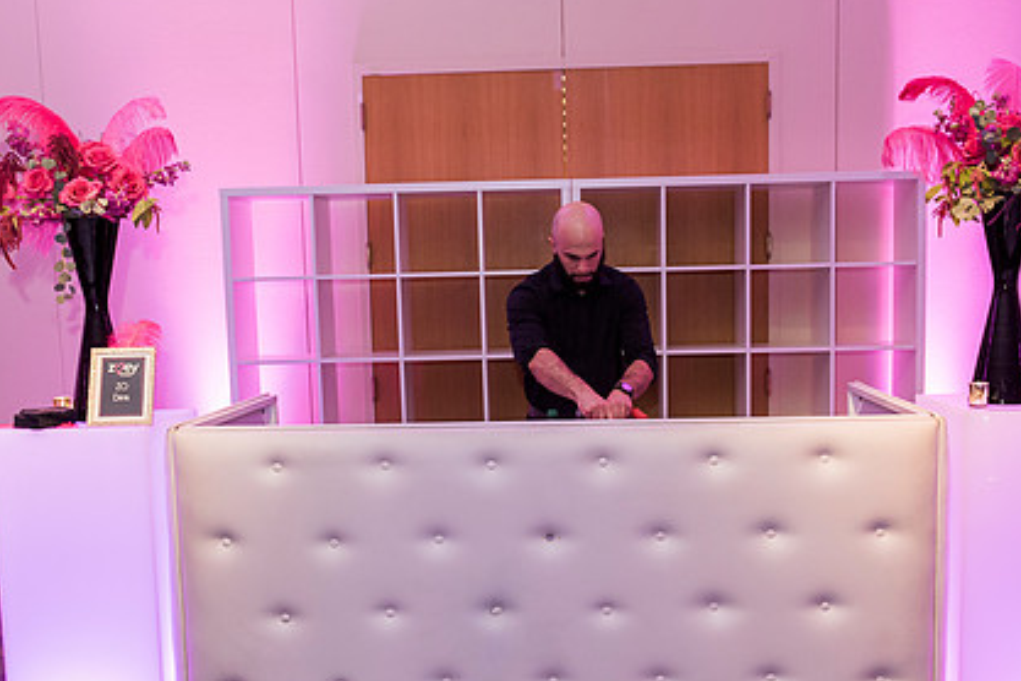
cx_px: 539
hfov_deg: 47.4
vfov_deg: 32.5
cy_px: 403
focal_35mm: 41
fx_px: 1163
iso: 1600
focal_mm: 28
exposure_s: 1/60
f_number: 3.2
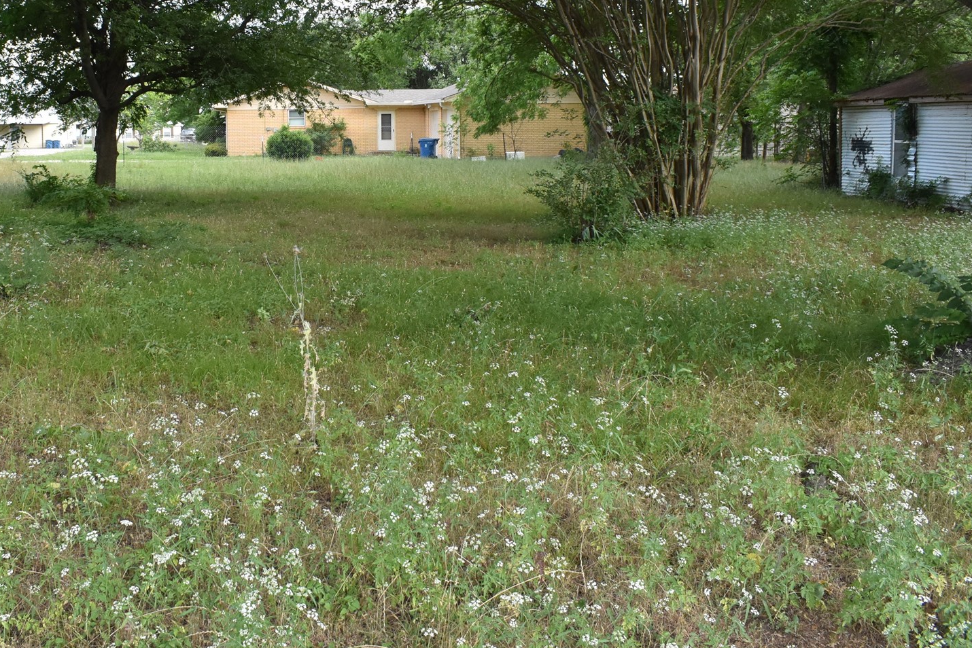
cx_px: 327
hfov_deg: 46.7
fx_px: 1107
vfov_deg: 32.2
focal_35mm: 41
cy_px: 187
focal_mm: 18
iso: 1250
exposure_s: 1/320
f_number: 8
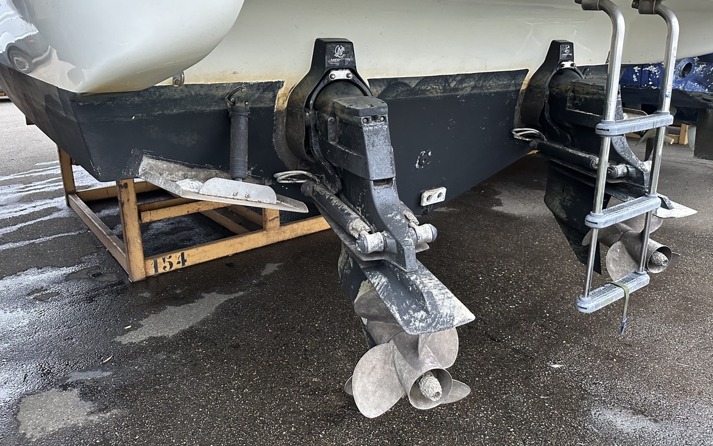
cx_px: 358
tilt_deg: -15.1
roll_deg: +0.1
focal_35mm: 26
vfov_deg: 47.4
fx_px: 505
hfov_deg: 70.4
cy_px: 187
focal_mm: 6.86
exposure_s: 1/44
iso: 1000
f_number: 1.78
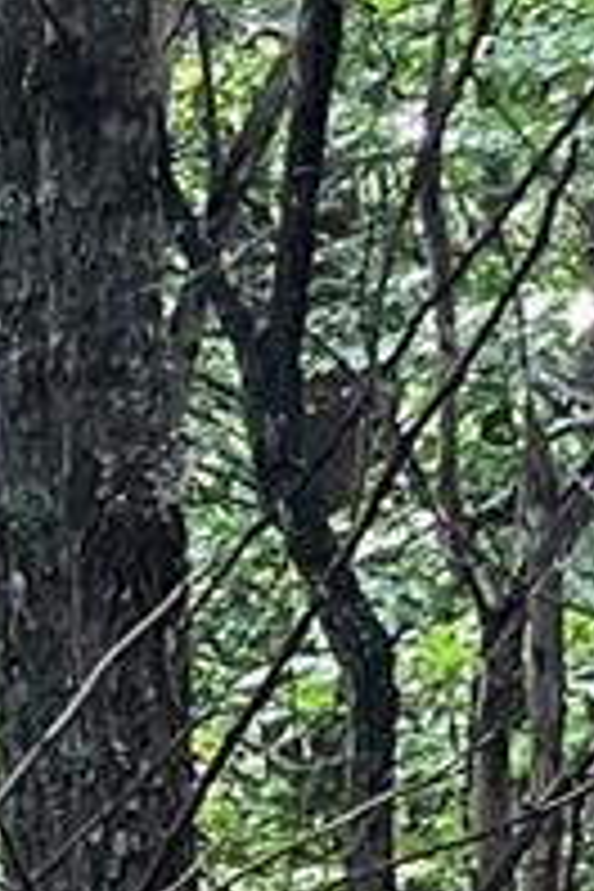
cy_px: 1210
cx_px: 94
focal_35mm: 234
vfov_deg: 8.6
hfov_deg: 5.9
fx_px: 5791
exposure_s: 1/60
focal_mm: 3
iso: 64
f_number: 1.8
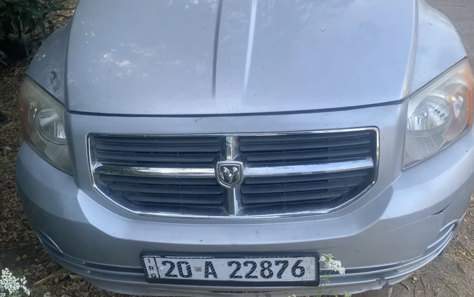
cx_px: 238
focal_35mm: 37
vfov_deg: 34.1
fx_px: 478
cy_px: 93
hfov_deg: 52.7
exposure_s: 1/122
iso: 40
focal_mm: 4.25
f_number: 1.8
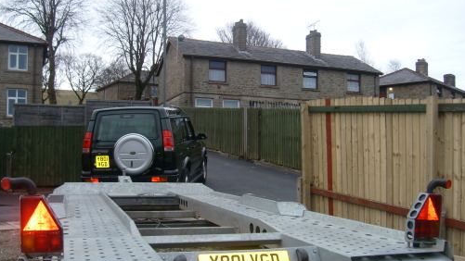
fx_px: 481
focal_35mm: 39
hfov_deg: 51.6
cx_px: 231
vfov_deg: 30.3
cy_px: 159
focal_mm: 5.8
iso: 80
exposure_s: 1/60
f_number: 2.8
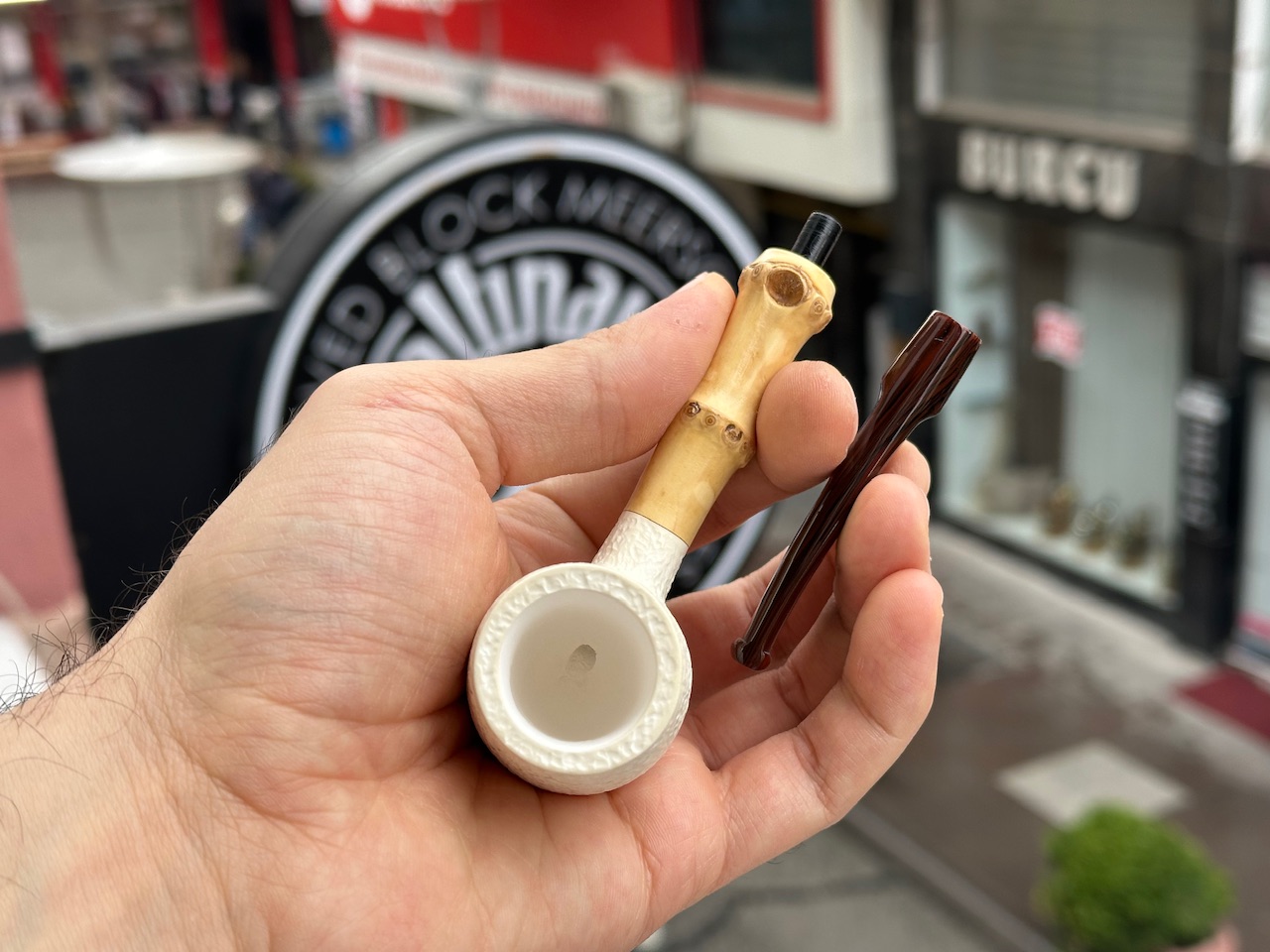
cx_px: 635
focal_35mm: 48
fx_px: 1761
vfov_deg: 30.3
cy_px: 476
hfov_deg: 39.7
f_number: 1.78
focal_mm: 6.86
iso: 64
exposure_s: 1/511
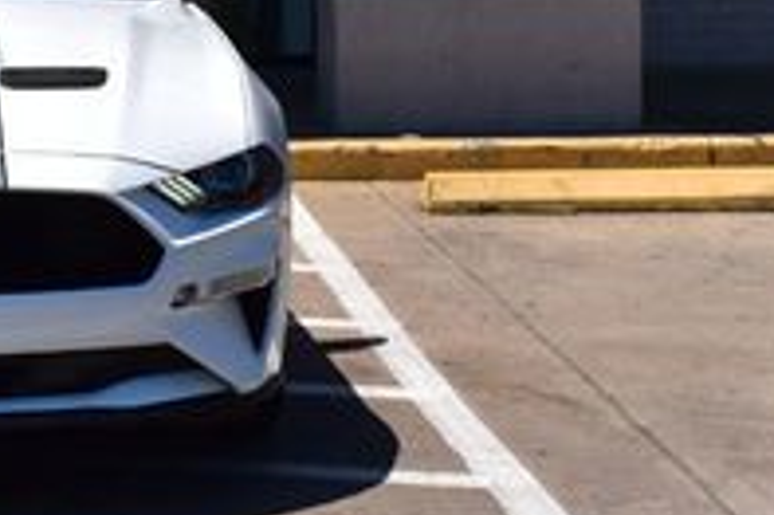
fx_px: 3351
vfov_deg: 8.7
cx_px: -177
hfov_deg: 12.8
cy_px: -126
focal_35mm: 156
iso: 220
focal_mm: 32
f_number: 11
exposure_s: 1/500
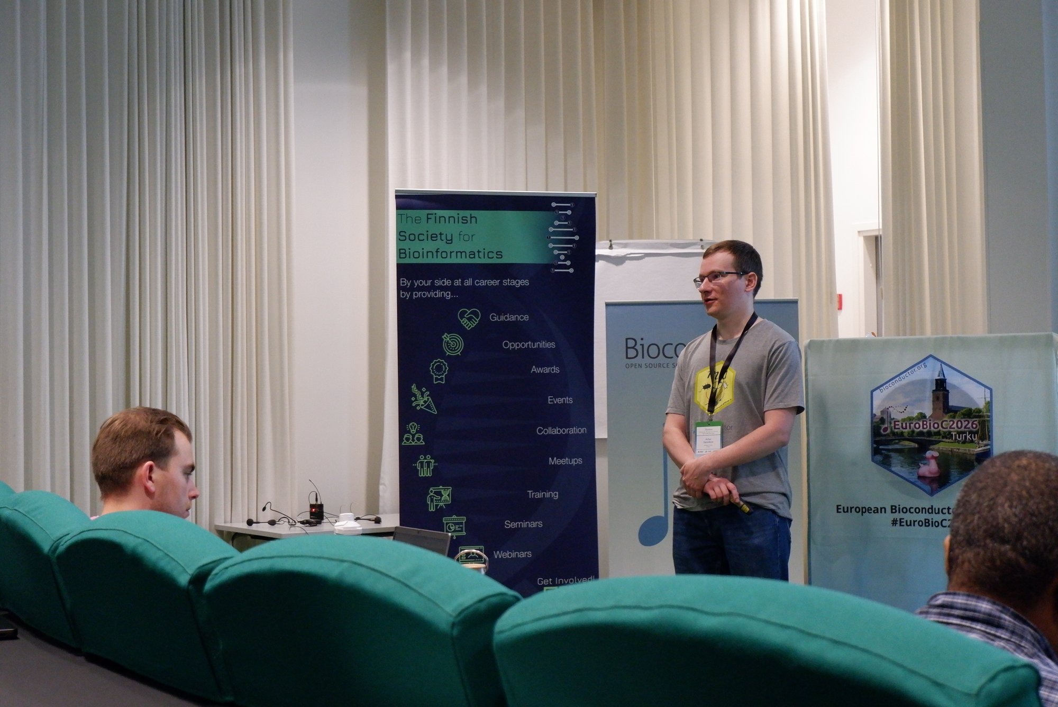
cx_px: 529
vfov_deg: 23.8
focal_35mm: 57
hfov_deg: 35.0
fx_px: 1676
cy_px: 354
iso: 4000
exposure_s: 1/160
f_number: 5.2
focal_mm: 38.5
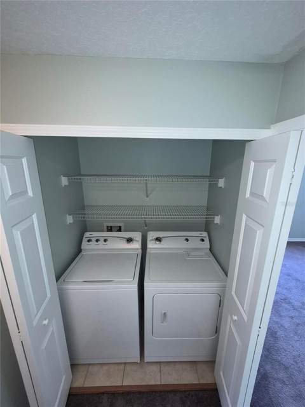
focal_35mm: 13
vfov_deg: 106.2
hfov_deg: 89.9
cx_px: 152
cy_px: 204
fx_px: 153
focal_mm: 1.74
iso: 160
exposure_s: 1/60
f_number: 2.2
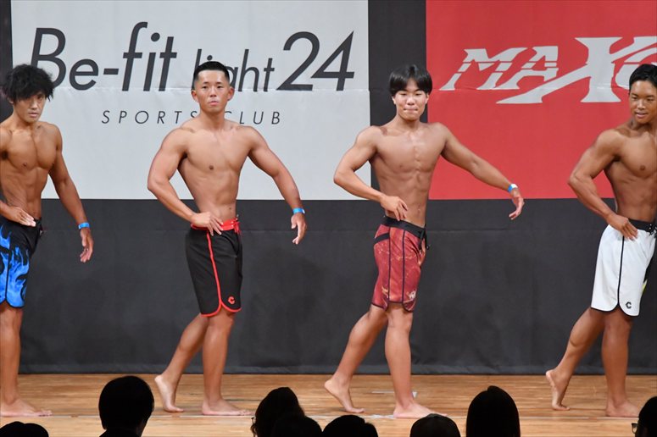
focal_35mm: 270
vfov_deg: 5.1
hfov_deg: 7.6
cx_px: 328
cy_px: 218
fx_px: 4925
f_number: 5.6
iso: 9000
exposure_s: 1/400
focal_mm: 180
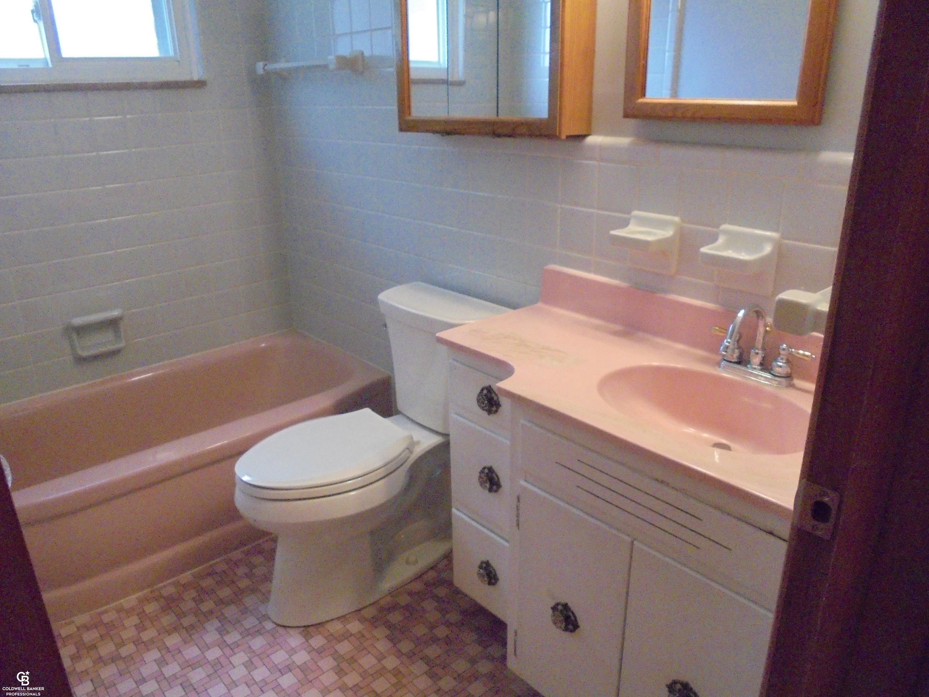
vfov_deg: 53.1
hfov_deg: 67.3
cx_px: 464
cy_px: 348
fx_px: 698
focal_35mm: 26
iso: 800
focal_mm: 4.6
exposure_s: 1/80
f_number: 3.5
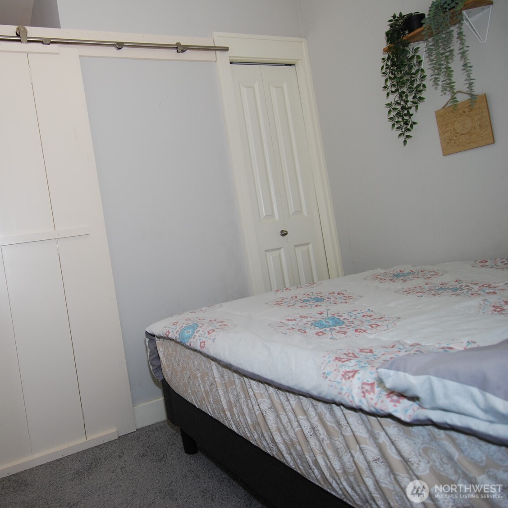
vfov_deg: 67.3
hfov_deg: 63.8
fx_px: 382
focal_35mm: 23
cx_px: 135
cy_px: 253
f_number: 4
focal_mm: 12
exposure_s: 1/60
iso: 200
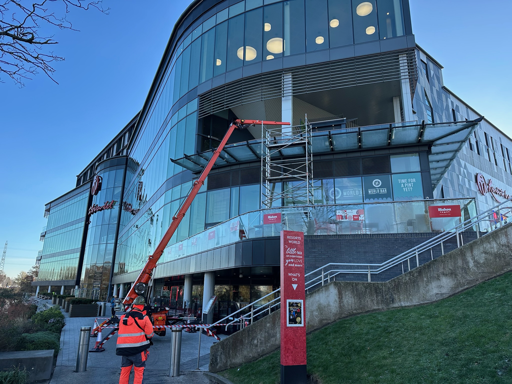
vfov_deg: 56.8
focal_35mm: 24
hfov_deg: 71.6
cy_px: 192
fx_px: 355
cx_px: 256
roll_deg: -1.2
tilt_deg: +15.6
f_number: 1.78
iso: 80
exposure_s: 1/1131
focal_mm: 6.86
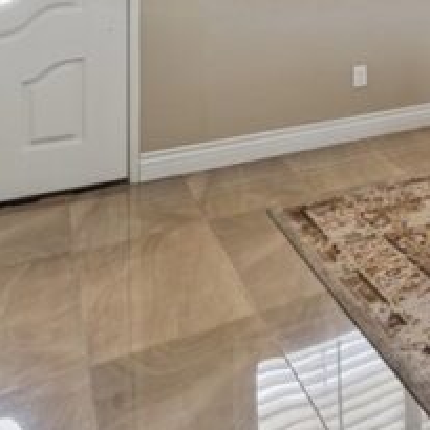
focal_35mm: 52
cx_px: 636
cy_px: -84
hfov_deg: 25.4
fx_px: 726
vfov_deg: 28.7
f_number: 13
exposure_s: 1/2.5
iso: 100
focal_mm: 16.2
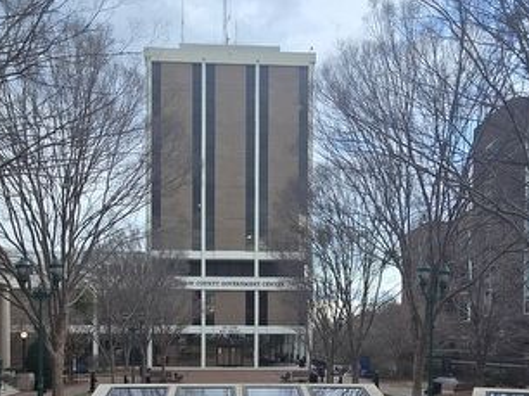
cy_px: 349
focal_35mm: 34
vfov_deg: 39.1
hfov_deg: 54.0
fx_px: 519
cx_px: 251
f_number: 2.2
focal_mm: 2.2
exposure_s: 1/186
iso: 50
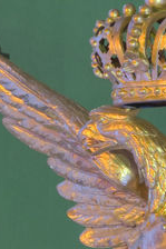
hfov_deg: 0.5
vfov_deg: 0.8
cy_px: 385
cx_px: 183
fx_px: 18758
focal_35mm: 2708
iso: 200
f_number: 13
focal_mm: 450
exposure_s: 2.3
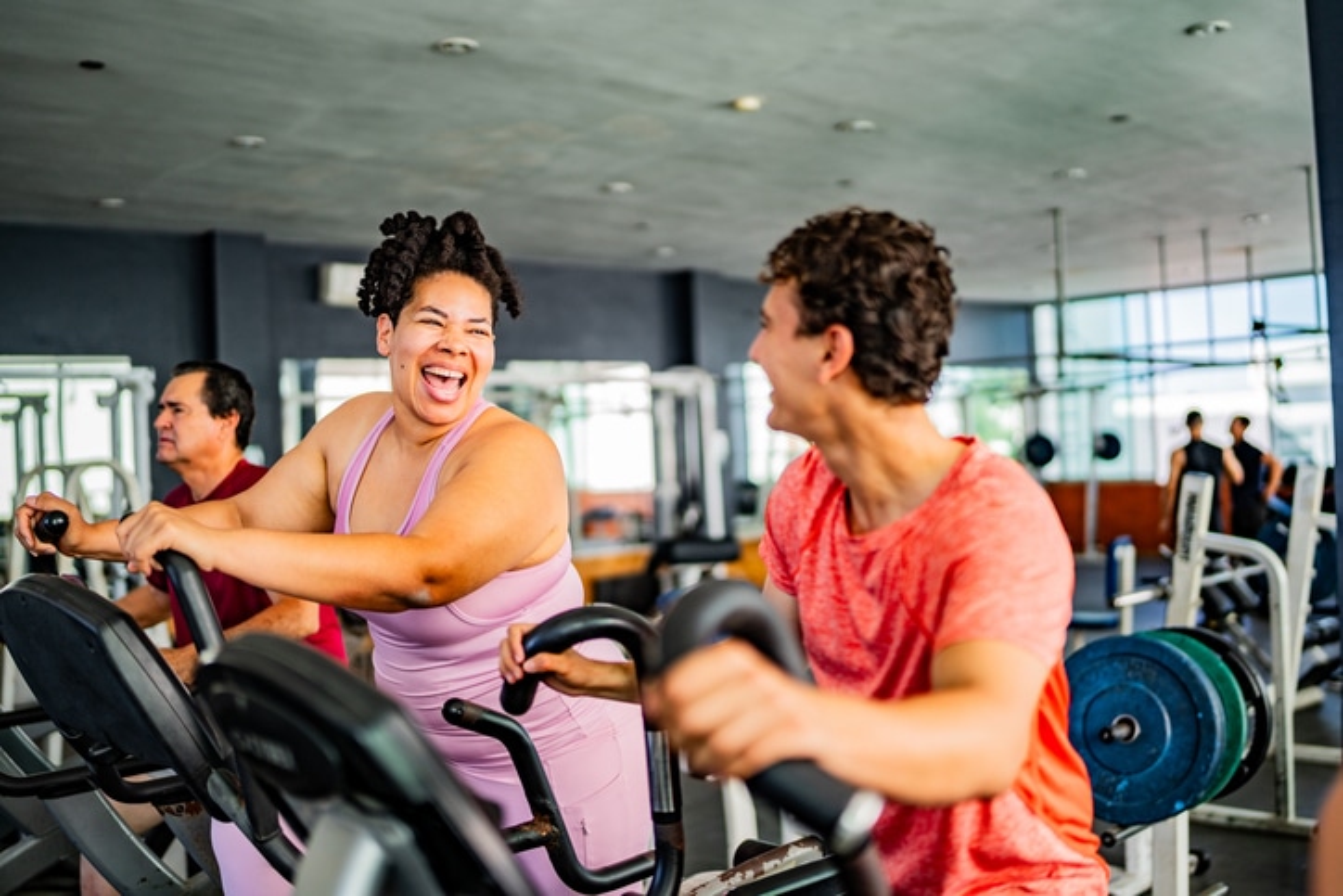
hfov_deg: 54.4
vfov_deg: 37.9
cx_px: 672
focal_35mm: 35
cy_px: 448
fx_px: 1306
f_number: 1.2
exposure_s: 1/2500
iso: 160
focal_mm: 35
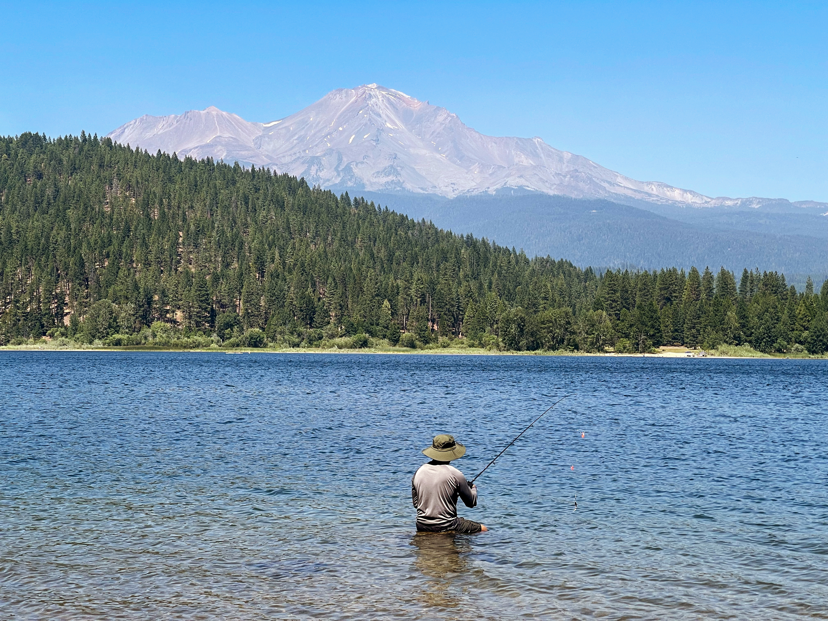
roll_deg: -0.7
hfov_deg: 30.3
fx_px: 1531
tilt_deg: +1.9
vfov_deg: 22.9
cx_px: 414
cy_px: 310
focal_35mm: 64
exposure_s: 1/704
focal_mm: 7.5
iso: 20
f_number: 2.2
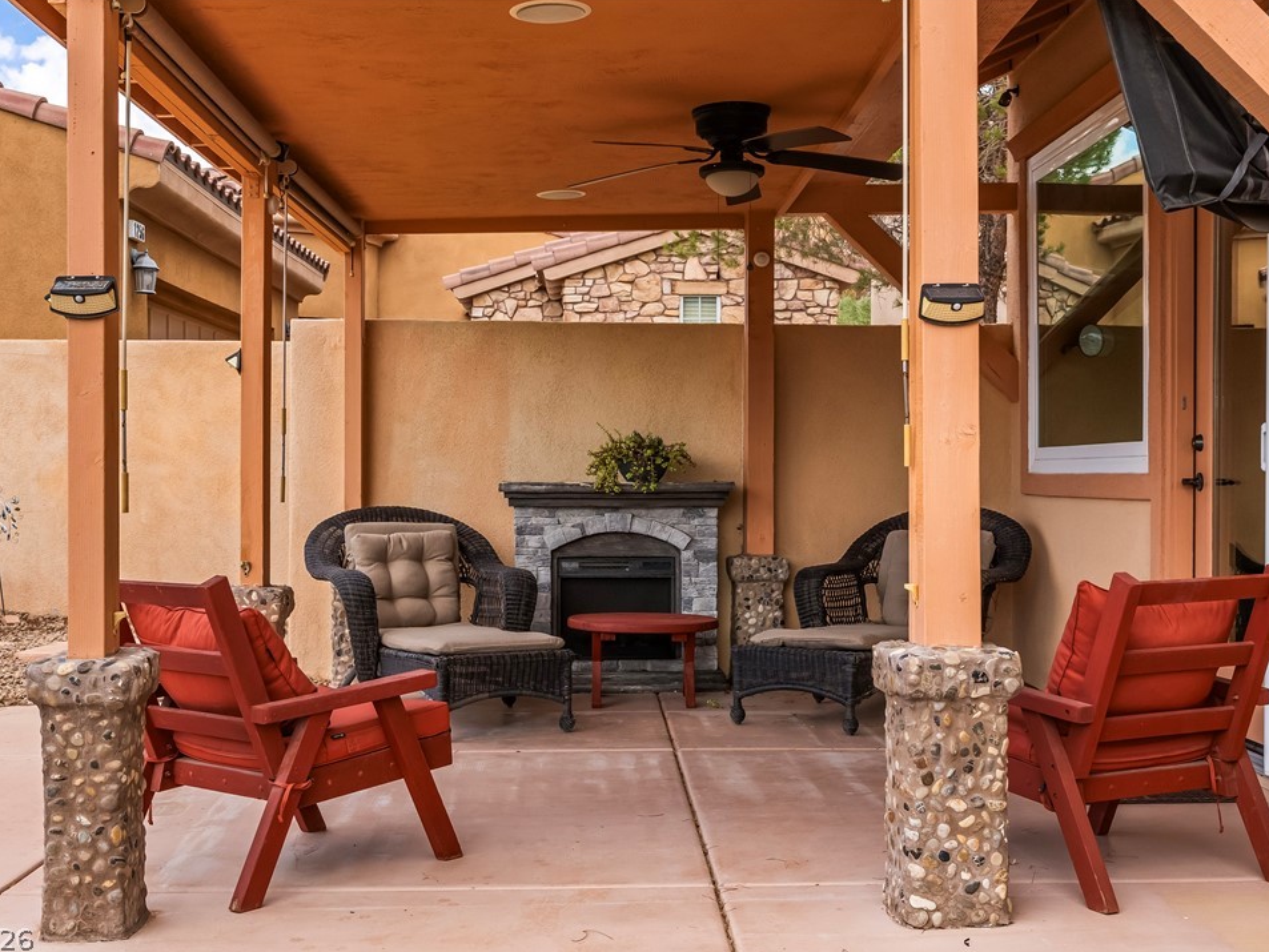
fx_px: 1687
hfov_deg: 41.2
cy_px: 478
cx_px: 615
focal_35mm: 46
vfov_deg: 31.5
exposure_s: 1/8000
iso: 400
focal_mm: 28
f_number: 8
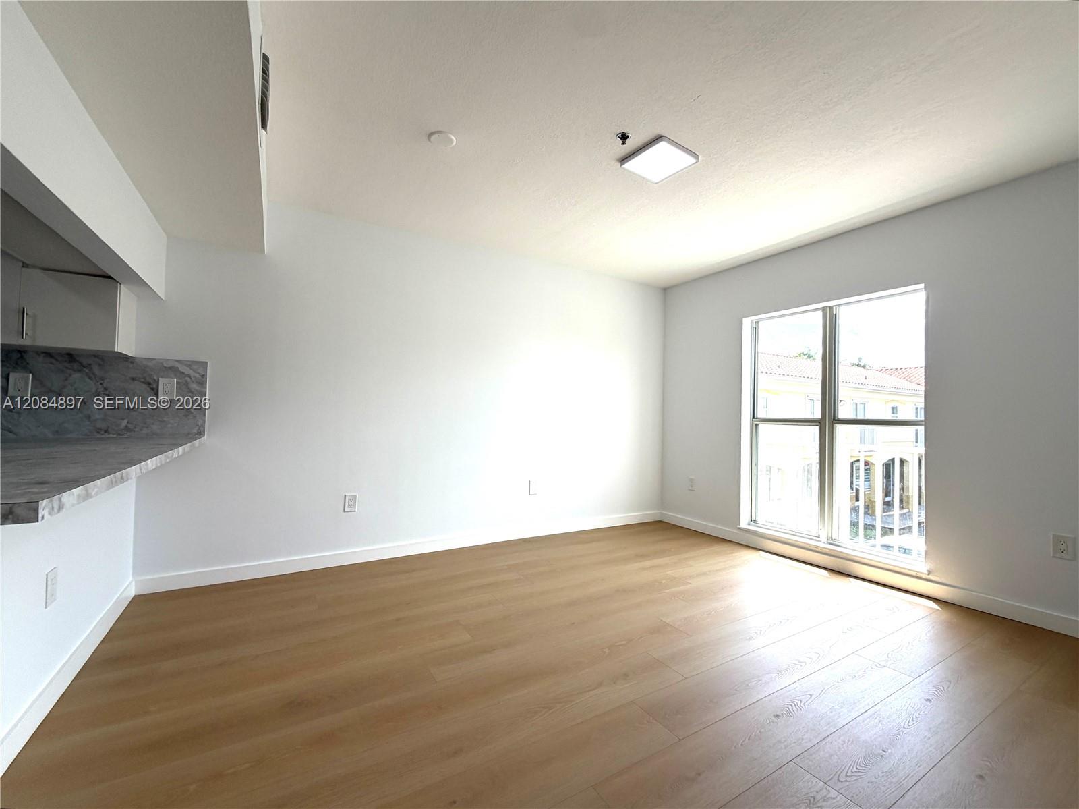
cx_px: 540
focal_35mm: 14
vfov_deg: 85.6
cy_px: 404
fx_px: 436
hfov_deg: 102.1
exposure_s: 1/235
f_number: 2.2
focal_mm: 2.22
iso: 40
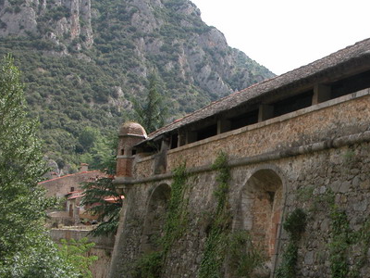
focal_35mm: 56
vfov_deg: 26.1
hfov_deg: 33.5
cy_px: 162
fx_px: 599
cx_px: 290
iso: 100
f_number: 5
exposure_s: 1/189
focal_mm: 8.9
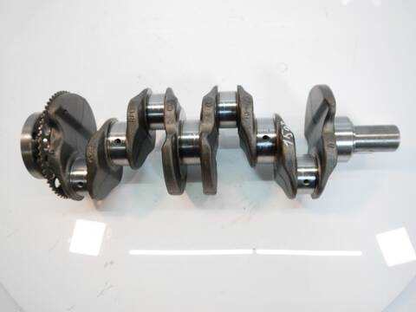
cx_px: 208
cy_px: 156
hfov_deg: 63.4
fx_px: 336
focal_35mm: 28
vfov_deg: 49.7
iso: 200
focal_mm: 14
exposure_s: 1/60
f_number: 3.5
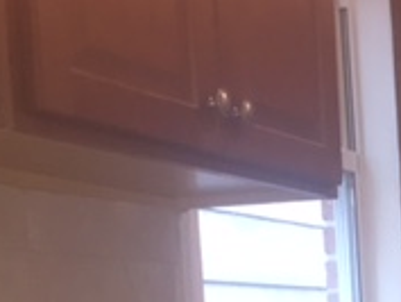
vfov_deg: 13.4
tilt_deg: -4.9
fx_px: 1217
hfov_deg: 17.4
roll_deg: +2.2
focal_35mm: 105
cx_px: 548
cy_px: 434
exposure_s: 1/30
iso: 100
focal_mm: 4.15
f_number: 2.2
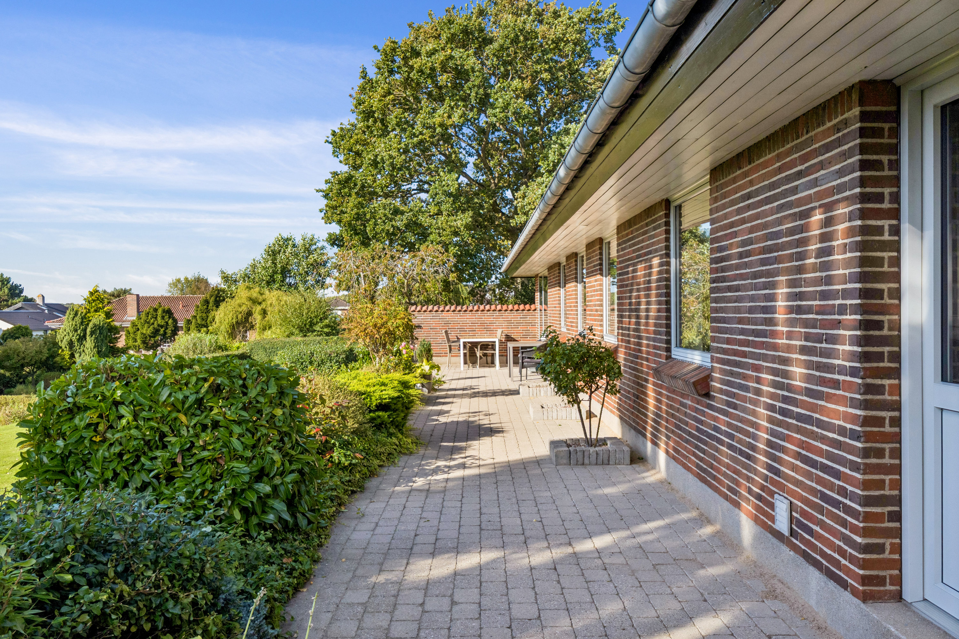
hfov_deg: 61.9
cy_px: 320
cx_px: 480
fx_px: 799
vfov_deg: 43.6
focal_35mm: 30
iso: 200
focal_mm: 20
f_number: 8
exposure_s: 1/500
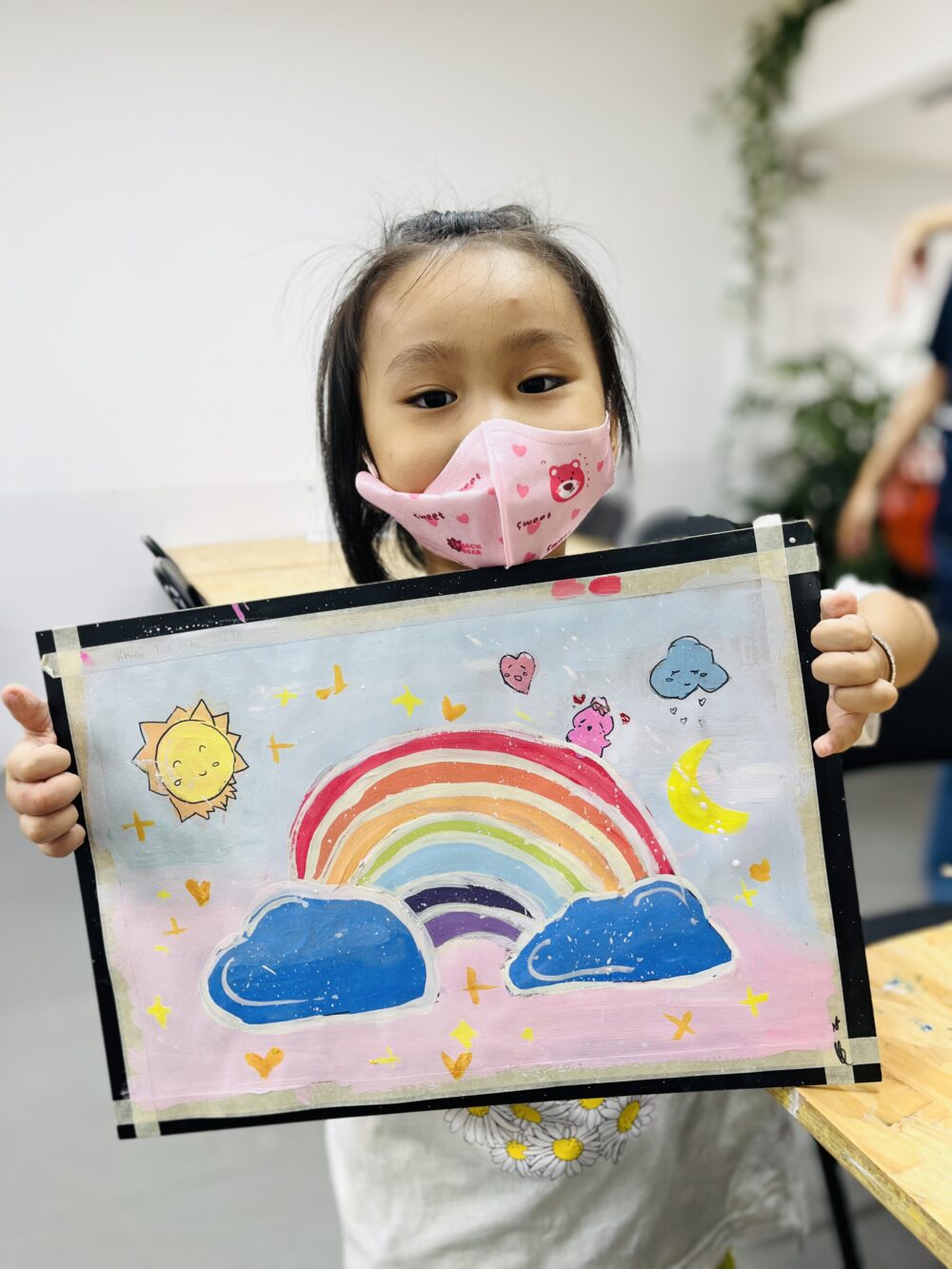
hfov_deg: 53.1
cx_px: 476
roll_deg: +3.9
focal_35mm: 26
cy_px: 634
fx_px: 953
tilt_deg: -11.4
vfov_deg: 67.3
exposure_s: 1/100
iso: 64
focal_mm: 5.1
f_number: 1.6
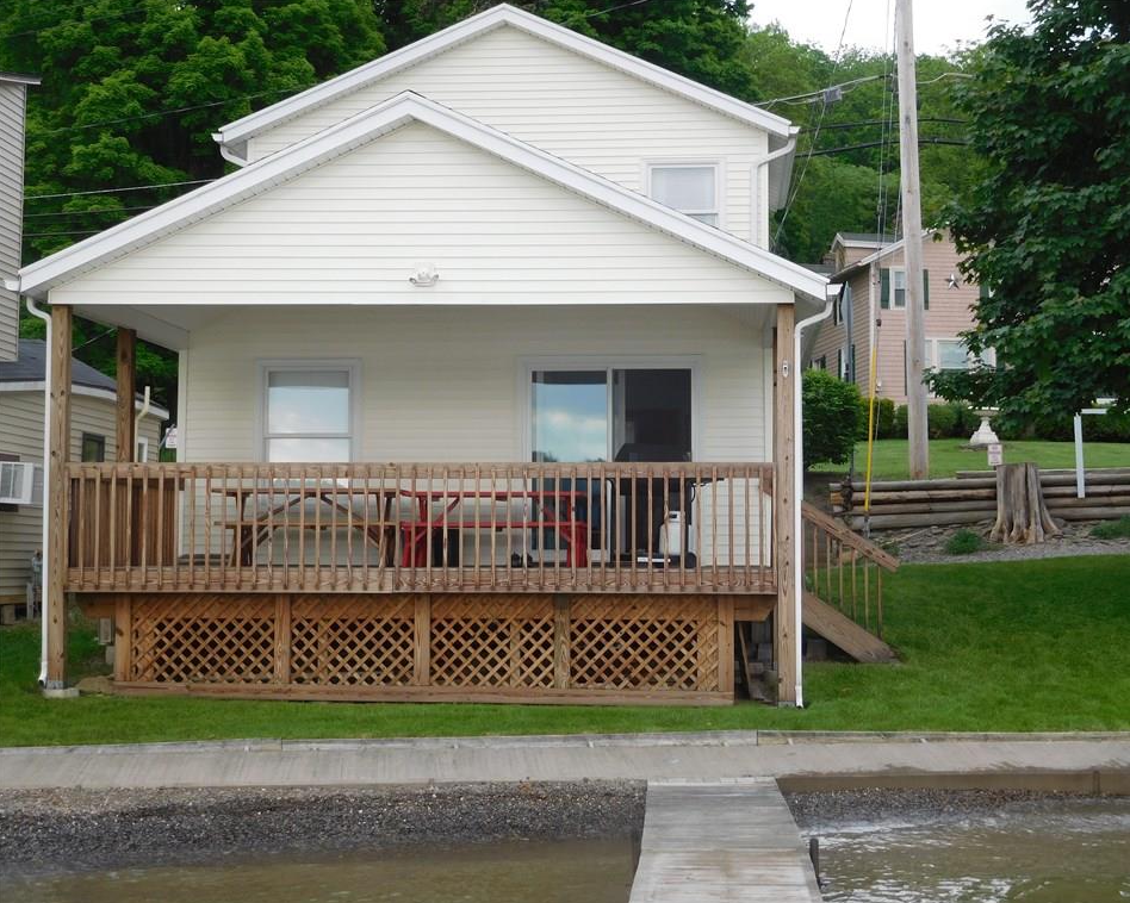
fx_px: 1939
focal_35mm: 58
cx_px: 606
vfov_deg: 26.2
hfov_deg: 32.5
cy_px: 453
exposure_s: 1/200
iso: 125
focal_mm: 9.8
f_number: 4.2
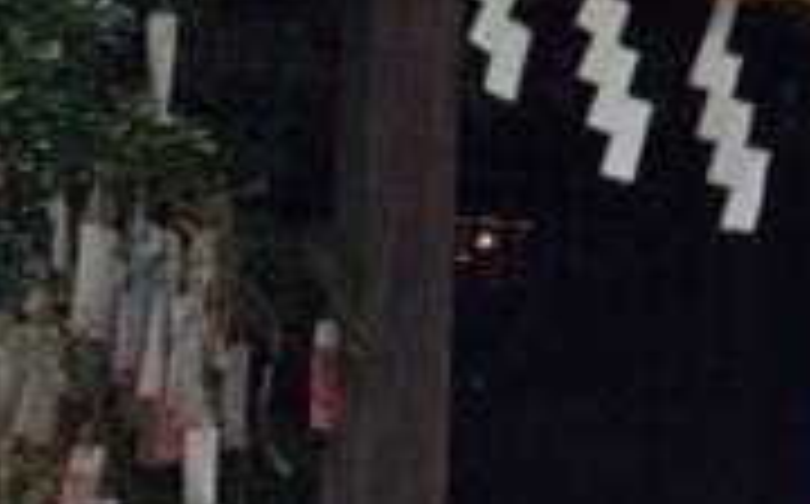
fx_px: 3858
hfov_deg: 11.8
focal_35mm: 175
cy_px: -477
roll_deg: +0.6
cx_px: 850
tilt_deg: +21.1
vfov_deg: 7.2
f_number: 2.2
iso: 32
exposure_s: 1/1520
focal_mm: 4.15
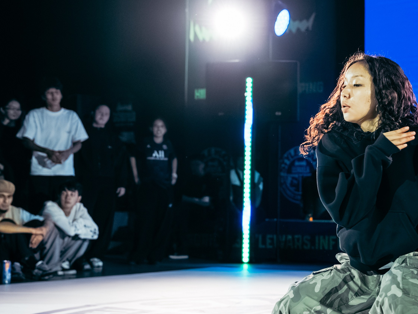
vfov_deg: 21.6
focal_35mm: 68
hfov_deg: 27.7
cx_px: 359
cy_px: 186
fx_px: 821
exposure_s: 1/800
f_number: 2.8
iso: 3200
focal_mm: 37
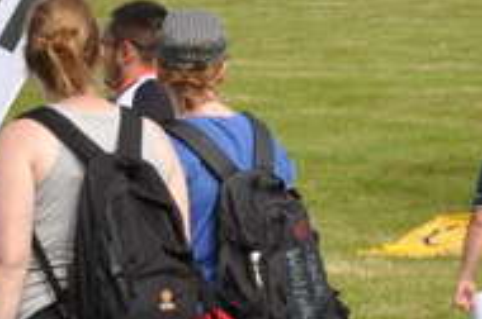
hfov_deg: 7.3
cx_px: 561
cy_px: -46
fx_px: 3757
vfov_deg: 4.9
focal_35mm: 281
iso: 200
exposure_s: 1/125
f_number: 10
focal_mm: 45
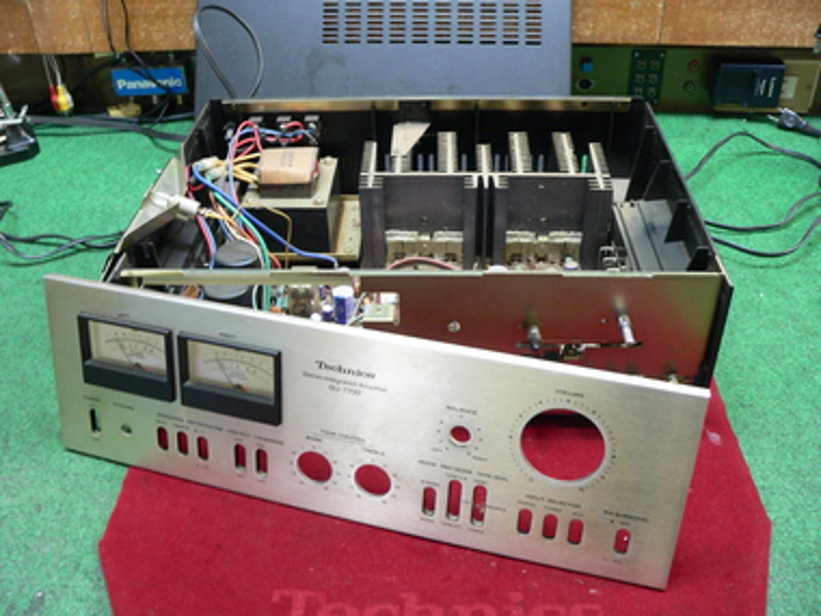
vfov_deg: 39.7
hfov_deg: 51.4
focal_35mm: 36
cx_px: 410
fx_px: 854
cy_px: 308
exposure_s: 1/5
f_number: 2.8
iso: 200
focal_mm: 6
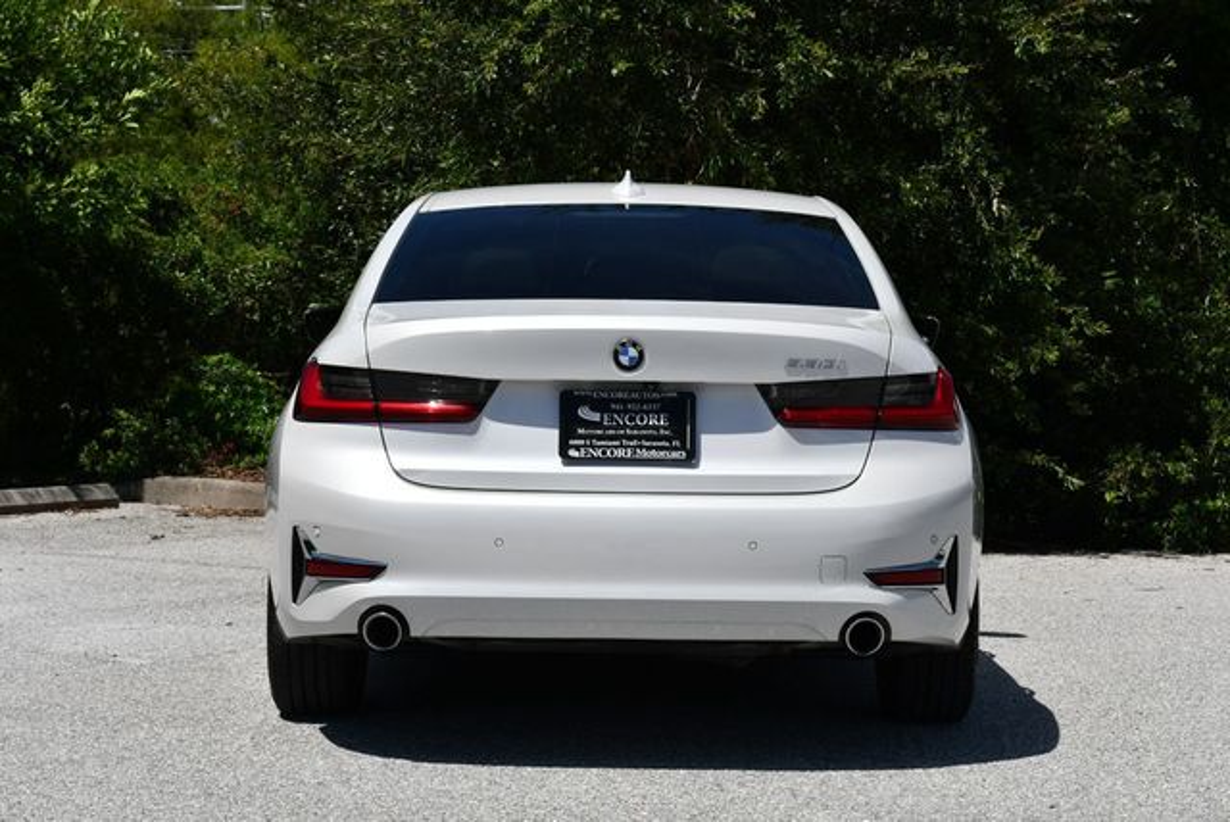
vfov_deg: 17.1
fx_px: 2736
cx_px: 615
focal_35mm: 80
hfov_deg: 25.3
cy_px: 411
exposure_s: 1/400
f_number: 10
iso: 100
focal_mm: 40
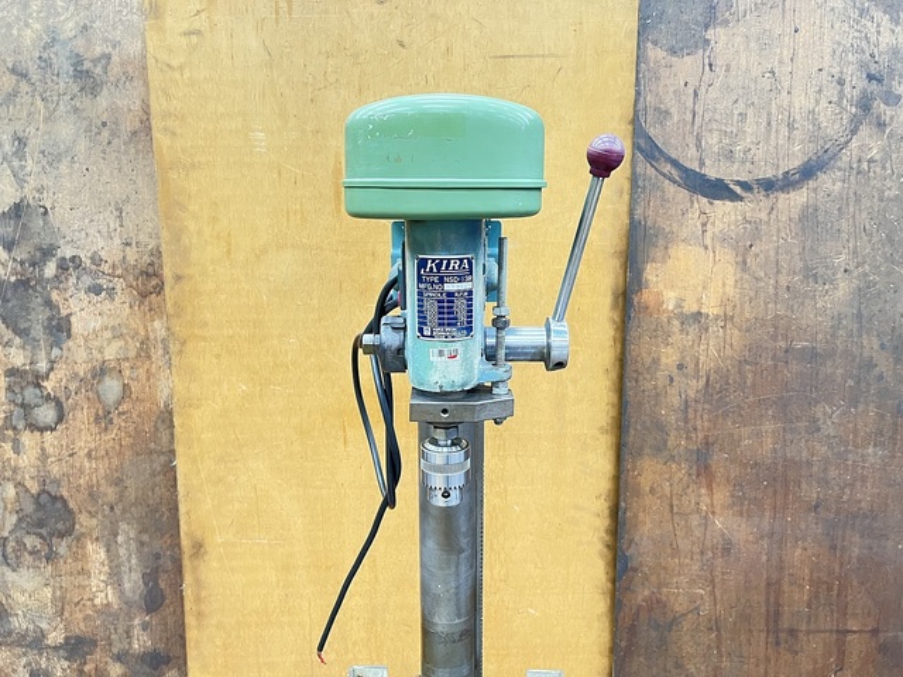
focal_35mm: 26
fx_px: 678
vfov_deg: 53.1
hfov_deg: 67.3
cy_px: 338
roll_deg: +0.5
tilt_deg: -13.0
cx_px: 452
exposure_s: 1/33
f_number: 1.5
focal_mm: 5.7
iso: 500
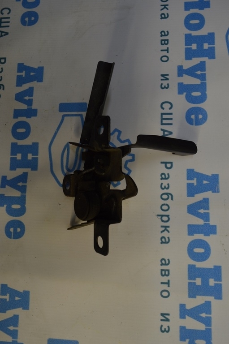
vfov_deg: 67.4
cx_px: 114
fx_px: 258
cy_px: 172
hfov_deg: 47.9
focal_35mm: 27
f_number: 5.6
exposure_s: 1/125
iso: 360
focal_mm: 18
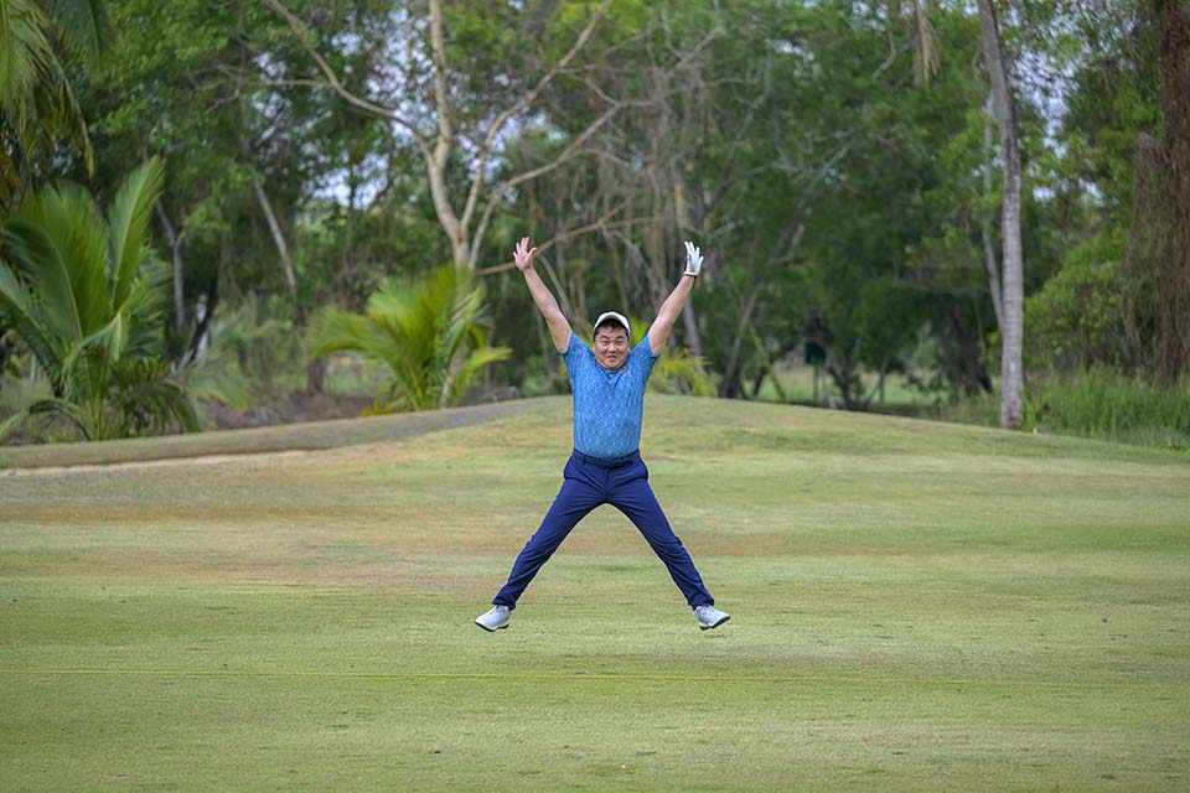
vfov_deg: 10.2
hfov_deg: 15.2
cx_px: 595
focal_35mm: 135
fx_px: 4462
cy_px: 396
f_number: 2.8
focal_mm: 135
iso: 250
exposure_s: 1/3200
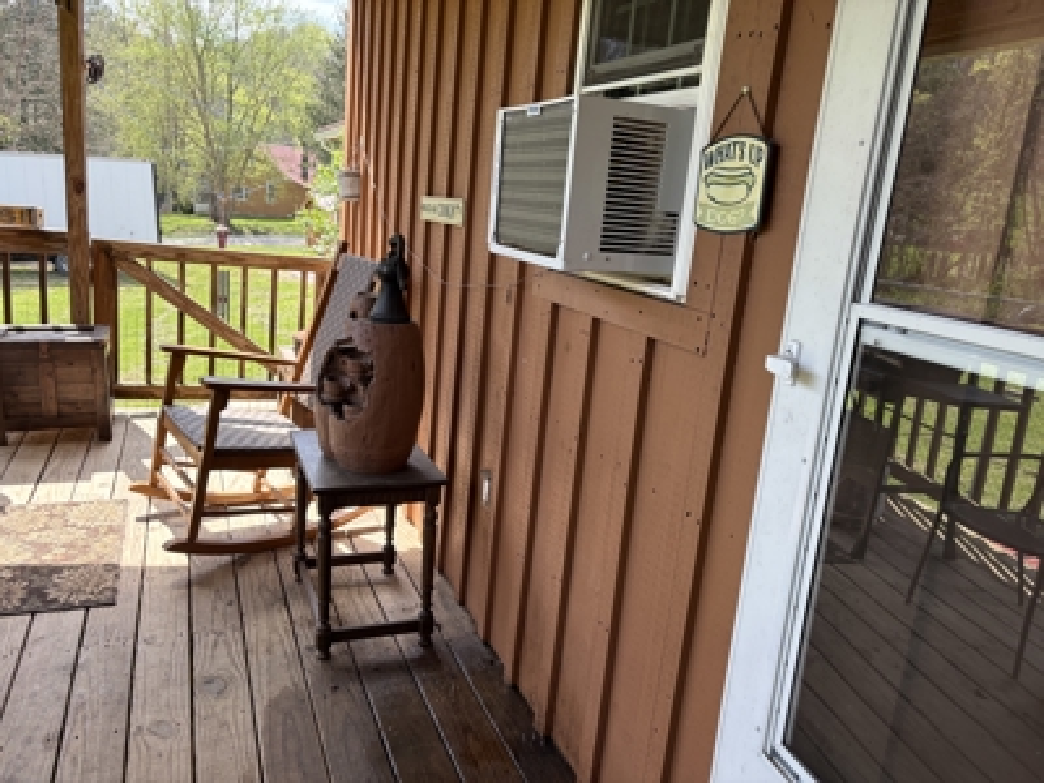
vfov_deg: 53.1
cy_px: 392
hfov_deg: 67.3
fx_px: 784
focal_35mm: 26
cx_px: 522
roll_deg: -5.0
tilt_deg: -13.2
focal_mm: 5.96
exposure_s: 1/581
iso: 64
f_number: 1.6
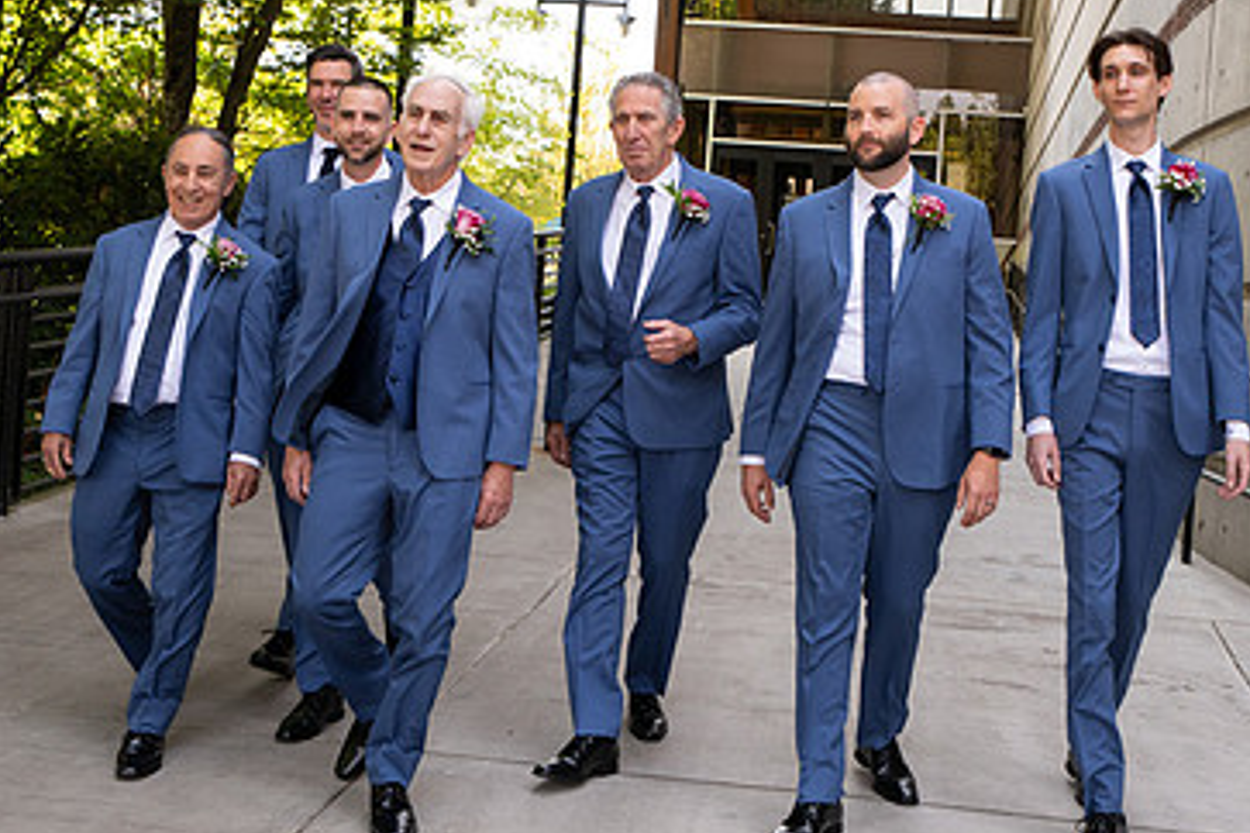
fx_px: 1944
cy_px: 318
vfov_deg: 24.1
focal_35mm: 56
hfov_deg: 35.6
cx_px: 661
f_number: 6.3
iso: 1600
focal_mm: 35
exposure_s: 1/400
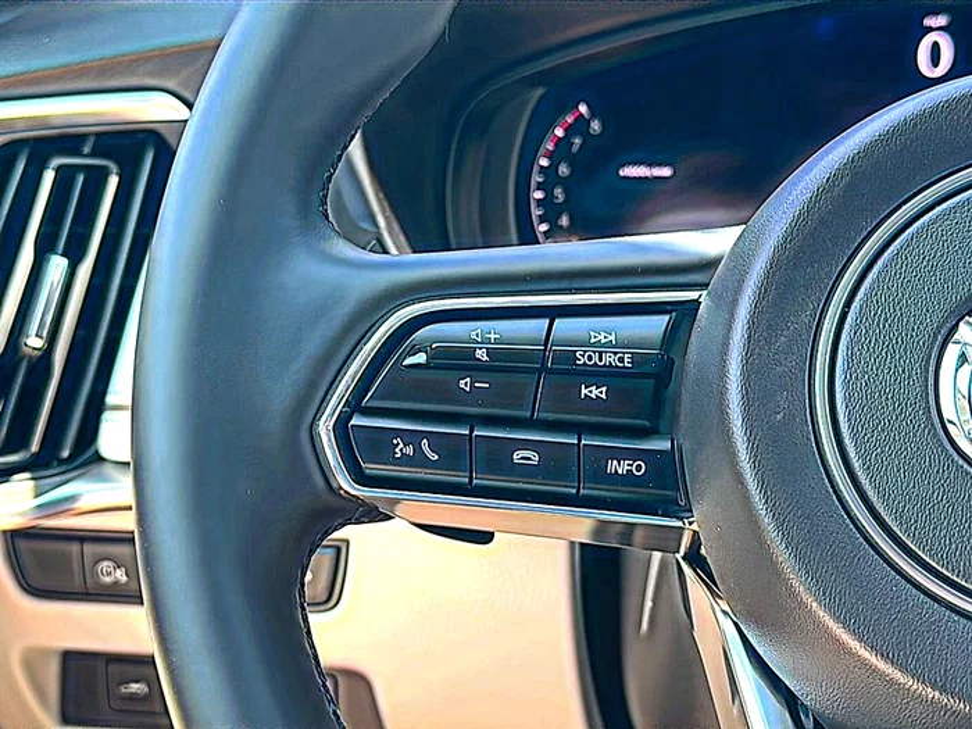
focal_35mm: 44
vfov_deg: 32.9
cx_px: 486
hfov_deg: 42.9
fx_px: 1235
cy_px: 364
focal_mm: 6.86
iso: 80
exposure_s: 1/161
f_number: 1.78
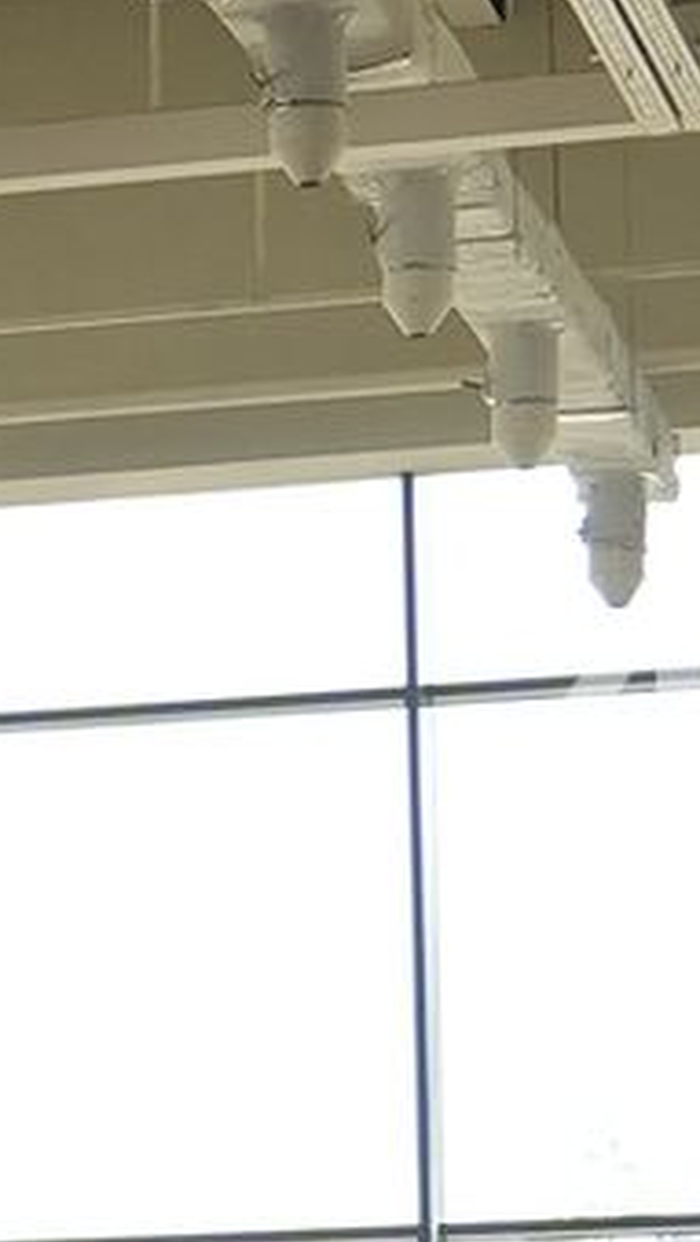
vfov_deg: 8.9
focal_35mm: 240
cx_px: -1942
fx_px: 7910
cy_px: 1187
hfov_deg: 4.7
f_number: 4
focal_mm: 24
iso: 320
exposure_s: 1/200
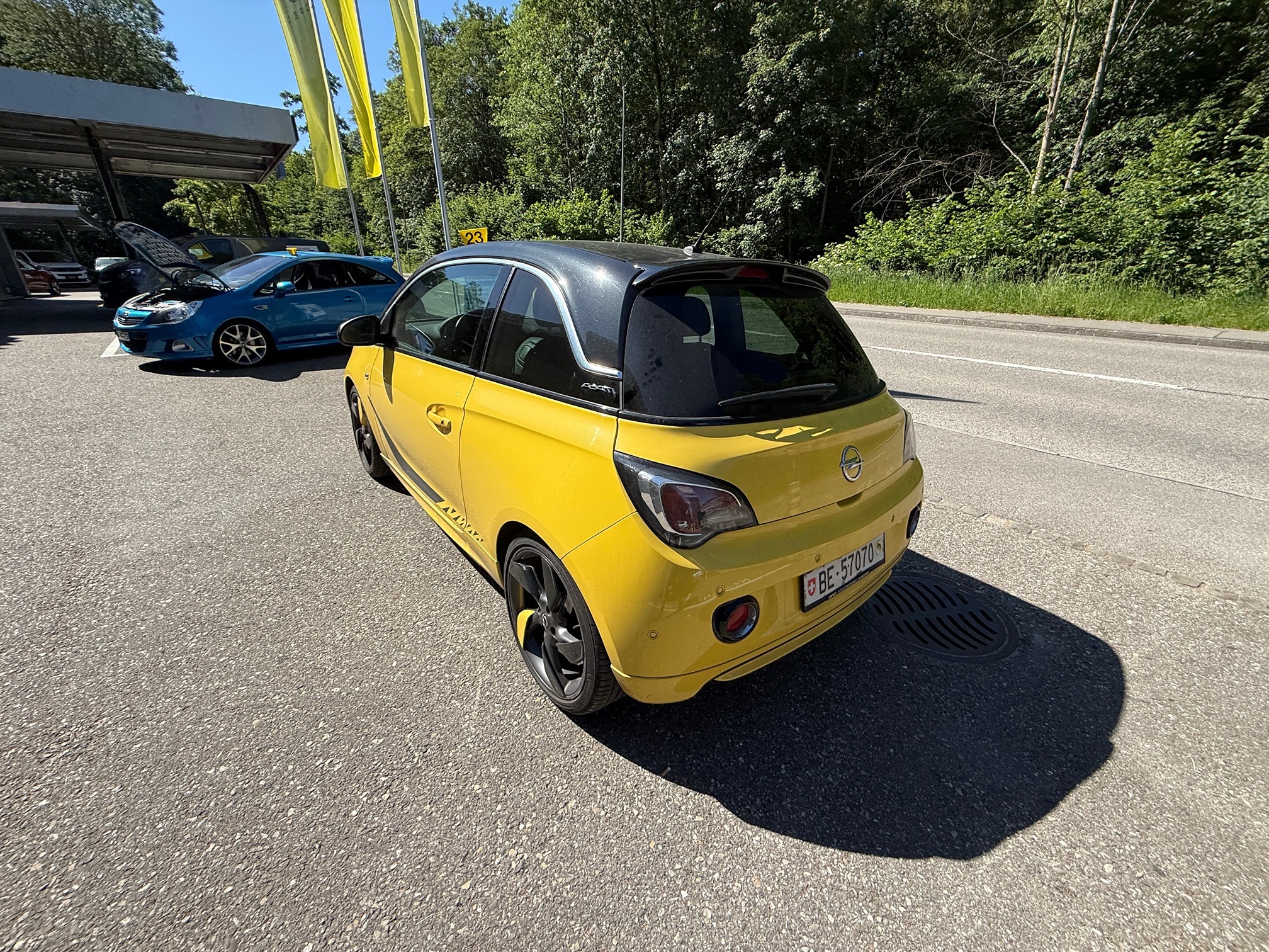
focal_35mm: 14
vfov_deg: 85.7
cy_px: 476
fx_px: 513
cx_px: 634
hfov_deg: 102.1
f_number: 2.2
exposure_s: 1/1125
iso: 50
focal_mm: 2.22
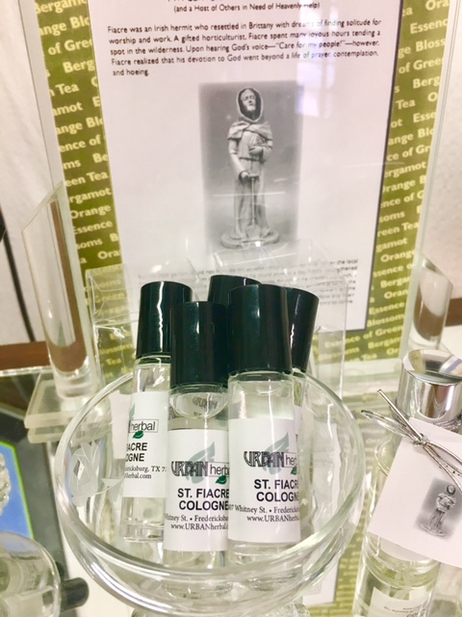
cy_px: 308
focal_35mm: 29
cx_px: 231
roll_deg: +0.8
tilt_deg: -28.9
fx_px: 516
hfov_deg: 48.2
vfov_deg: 61.7
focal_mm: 4.15
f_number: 2.2
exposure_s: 1/30
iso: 64
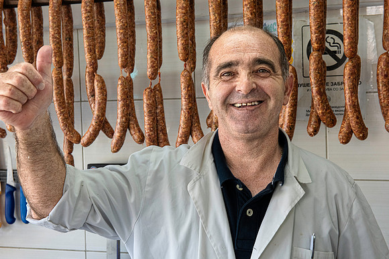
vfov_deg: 24.2
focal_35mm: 56
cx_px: 194
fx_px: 605
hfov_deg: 35.6
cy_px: 130
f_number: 8
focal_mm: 56
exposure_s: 1/60
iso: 1250
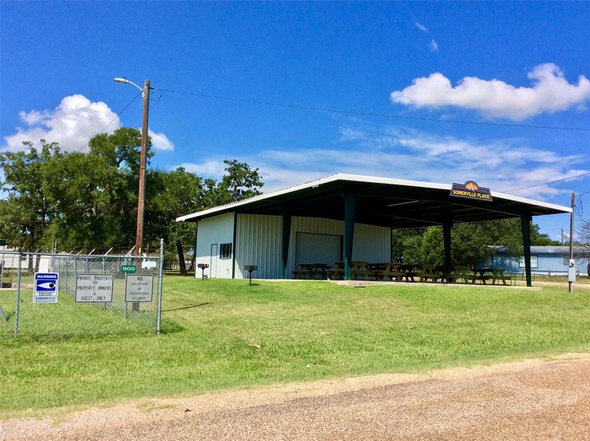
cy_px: 220
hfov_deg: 56.9
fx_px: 544
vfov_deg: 44.0
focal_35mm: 32
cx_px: 295
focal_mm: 3.3
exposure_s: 1/1395
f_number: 2.4
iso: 32
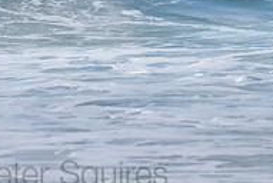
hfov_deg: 1.1
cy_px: -98
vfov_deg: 0.7
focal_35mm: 1858
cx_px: -37
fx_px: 14111
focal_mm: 500
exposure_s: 1/2000
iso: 140
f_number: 5.6
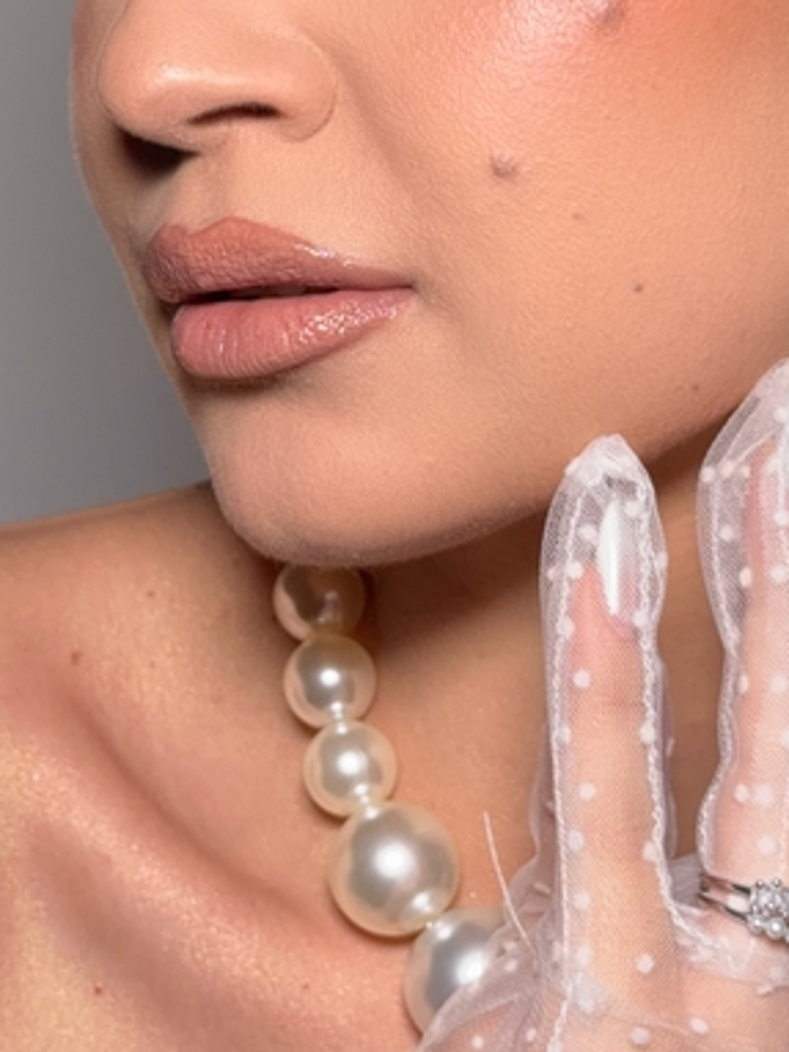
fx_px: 3558
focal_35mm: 117
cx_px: 456
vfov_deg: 16.8
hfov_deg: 12.7
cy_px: 276
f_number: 1.78
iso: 50
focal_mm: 6.76
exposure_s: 1/151
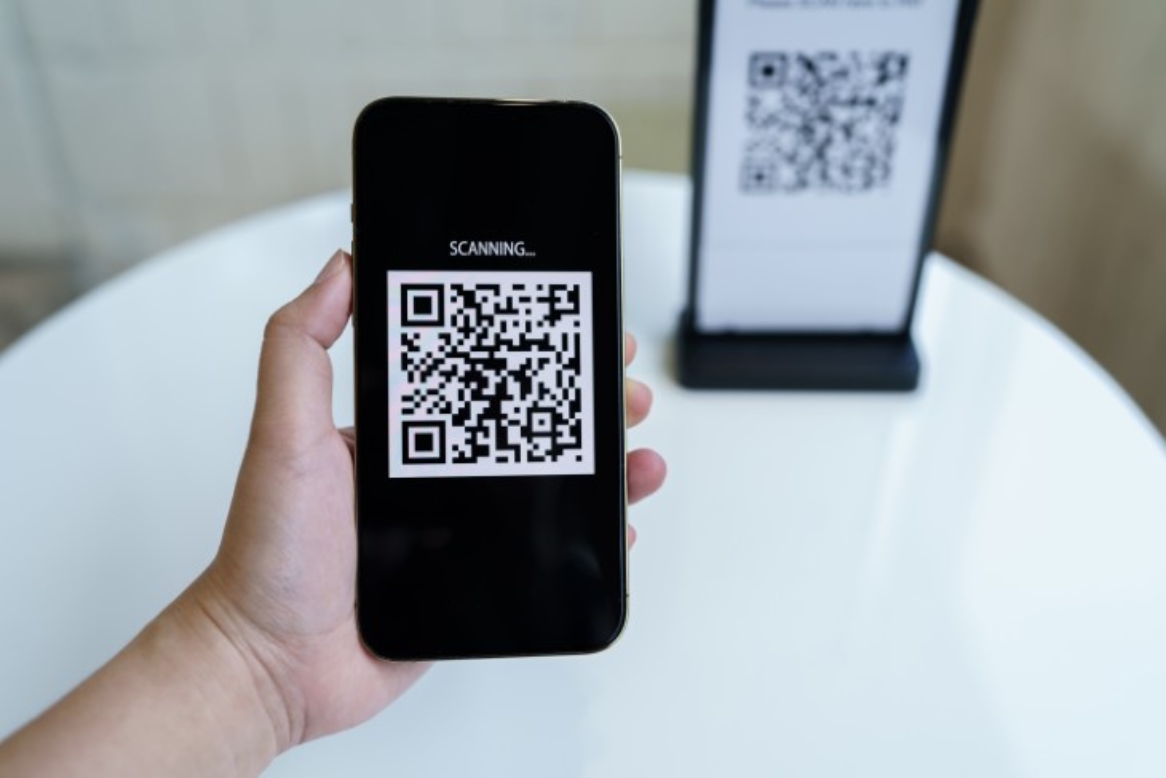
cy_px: 389
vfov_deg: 37.9
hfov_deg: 54.4
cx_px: 583
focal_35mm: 35
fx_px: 1134
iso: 200
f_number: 2.8
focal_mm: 35
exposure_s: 1/160
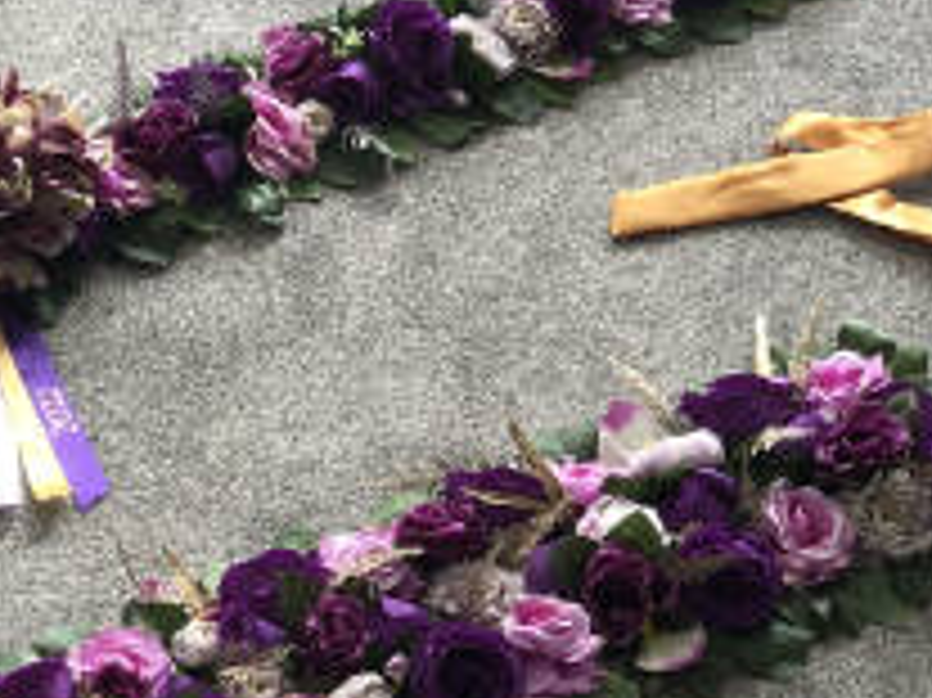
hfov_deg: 12.9
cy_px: 446
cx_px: -23
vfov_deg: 9.8
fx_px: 4063
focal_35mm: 151
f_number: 2.4
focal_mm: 6
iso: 40
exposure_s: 1/50
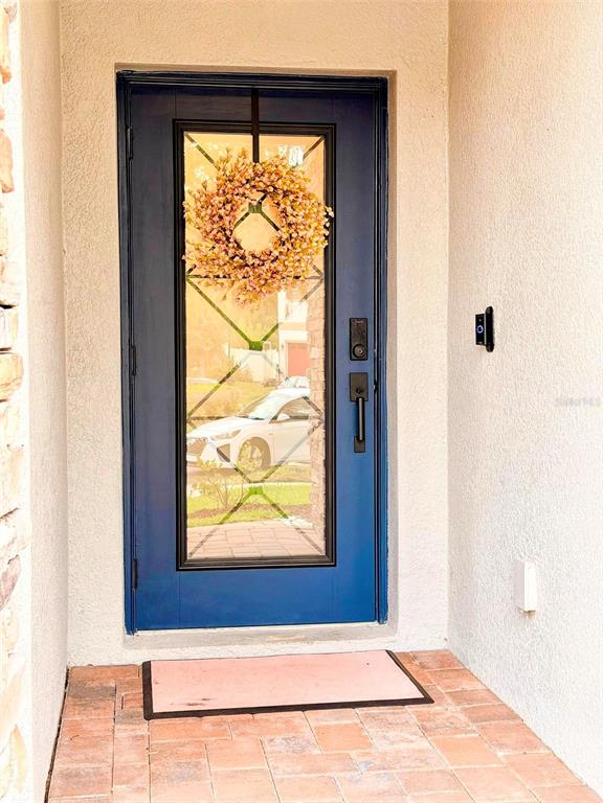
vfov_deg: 39.7
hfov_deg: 30.3
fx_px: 1115
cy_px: 402
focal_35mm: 48
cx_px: 302
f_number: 1.78
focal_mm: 6.76
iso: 64
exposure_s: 1/121
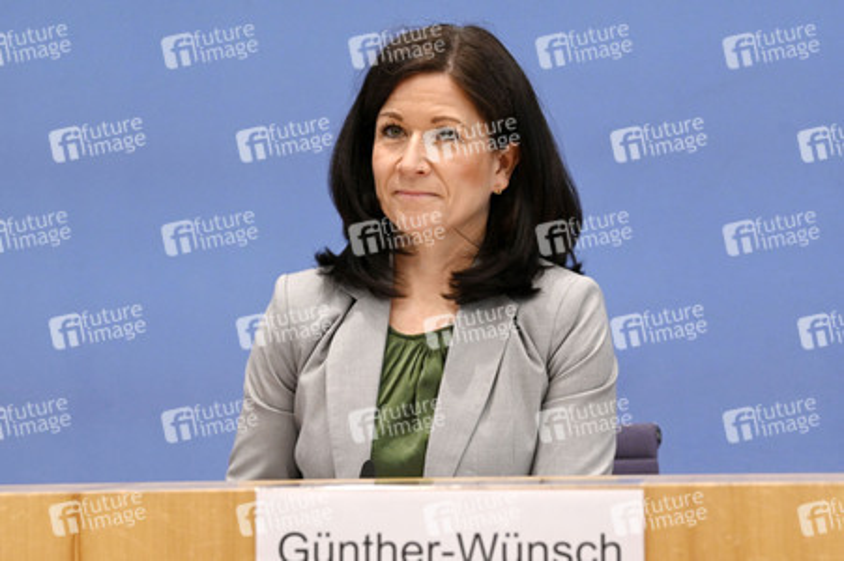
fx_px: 1921
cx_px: 422
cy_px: 280
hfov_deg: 24.8
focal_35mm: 82
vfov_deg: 16.6
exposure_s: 1/800
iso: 5000
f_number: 5.6
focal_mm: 82
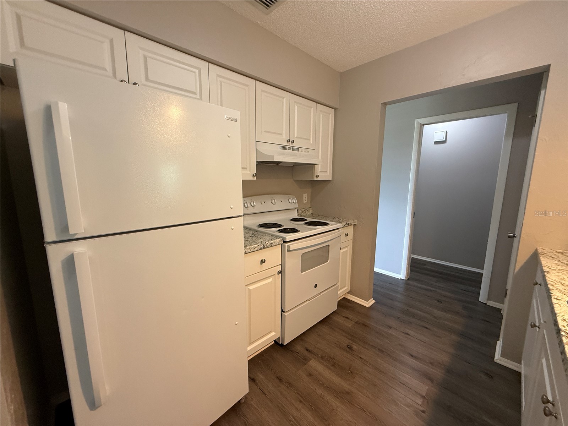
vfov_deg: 85.7
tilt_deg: -8.6
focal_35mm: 14
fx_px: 230
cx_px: 284
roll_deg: +0.0
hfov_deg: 102.1
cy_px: 213
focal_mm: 2.22
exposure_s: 1/60
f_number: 2.2
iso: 250
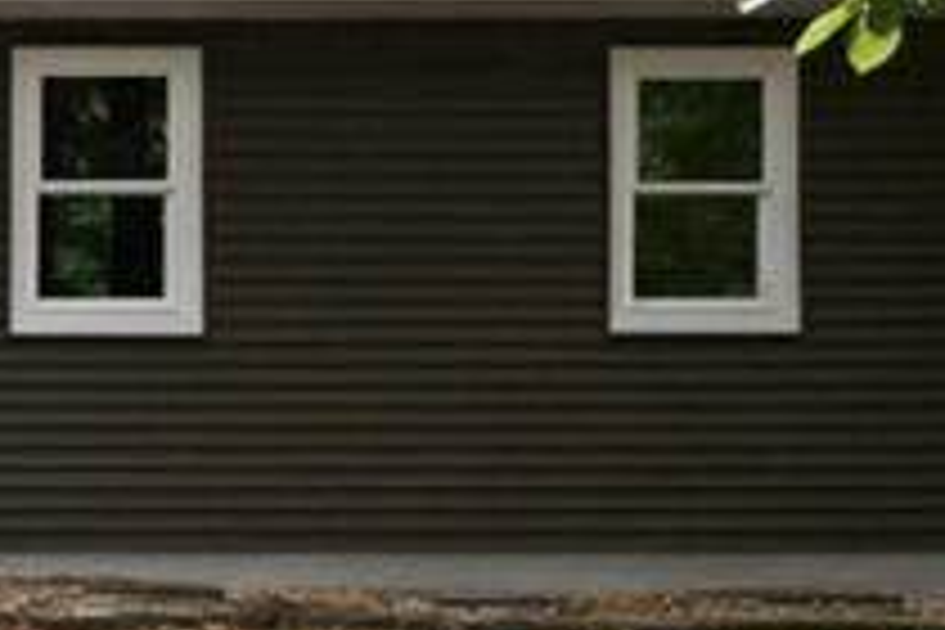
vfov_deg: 16.9
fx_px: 2111
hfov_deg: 19.6
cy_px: 432
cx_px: -698
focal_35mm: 80
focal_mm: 11
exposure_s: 1/40
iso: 100
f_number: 7.1
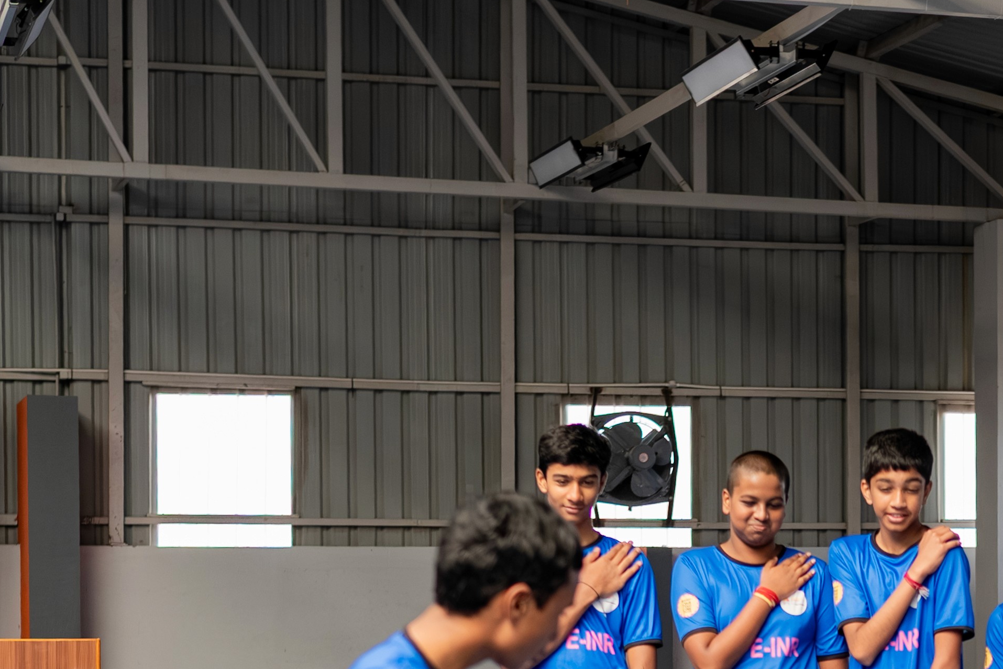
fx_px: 3009
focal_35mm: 108
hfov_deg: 18.5
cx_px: 949
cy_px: 908
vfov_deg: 12.2
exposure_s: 1/2000
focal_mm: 35
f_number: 2.2
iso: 800
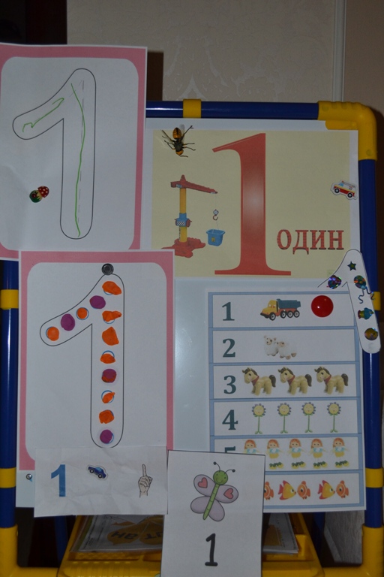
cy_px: 288
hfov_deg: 34.2
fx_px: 624
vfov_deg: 49.6
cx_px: 192
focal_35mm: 39
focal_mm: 26
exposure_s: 1/60
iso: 800
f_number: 4.2
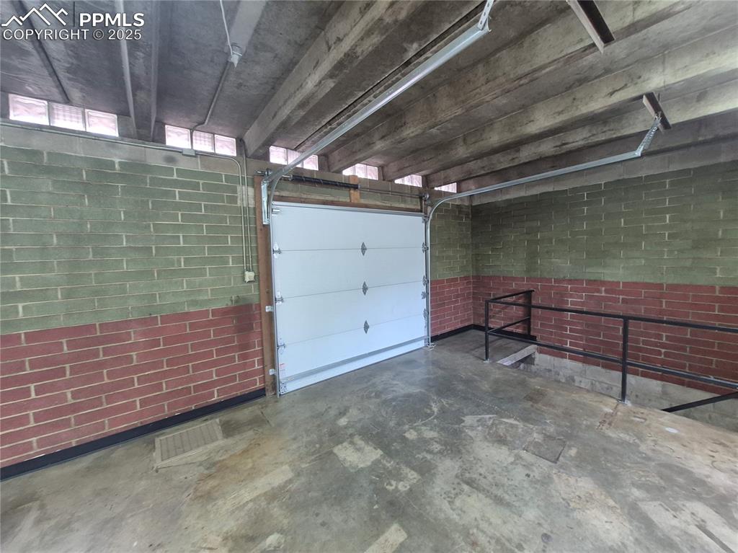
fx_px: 277
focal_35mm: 13
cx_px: 369
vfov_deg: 89.9
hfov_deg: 106.2
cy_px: 276
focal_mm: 1.74
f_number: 2.2
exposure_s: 1/60
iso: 200
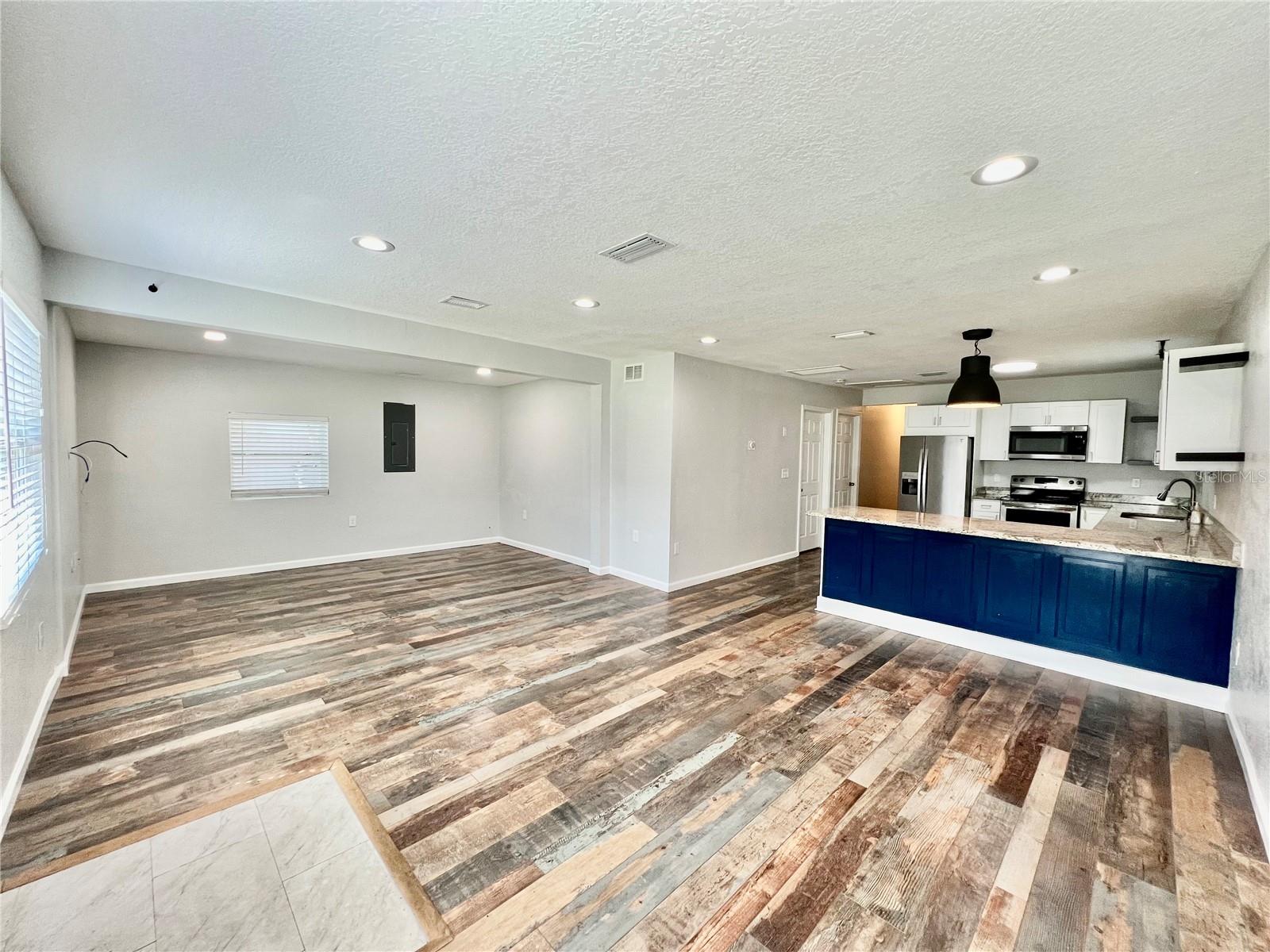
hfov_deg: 106.2
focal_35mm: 13
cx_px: 635
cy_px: 476
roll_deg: -1.1
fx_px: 477
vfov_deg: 89.9
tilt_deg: -3.9
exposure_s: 1/120
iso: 160
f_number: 1.8
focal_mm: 1.57
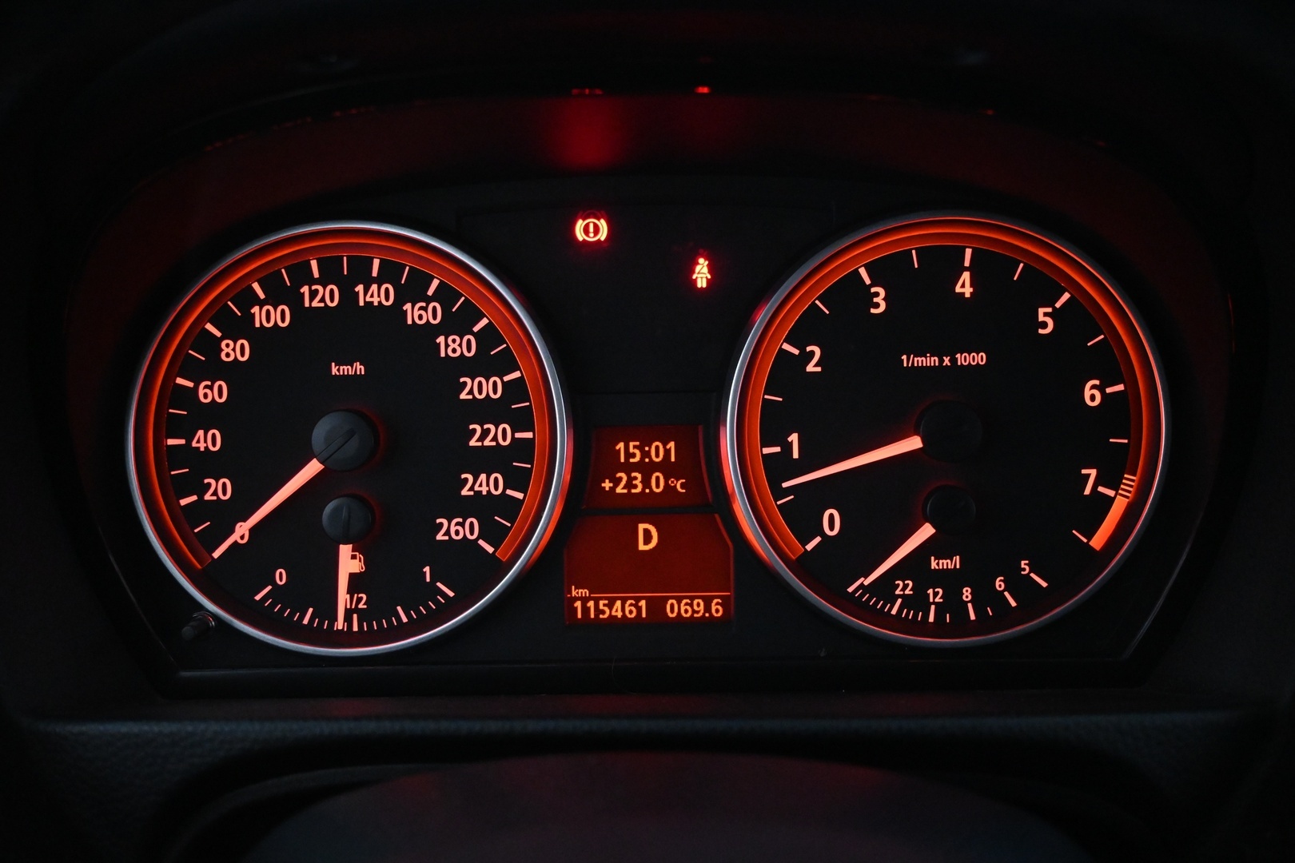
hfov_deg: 51.3
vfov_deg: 35.5
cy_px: 432
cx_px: 648
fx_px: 1349
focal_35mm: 38
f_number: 4.2
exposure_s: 1/40
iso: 5600
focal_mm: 25
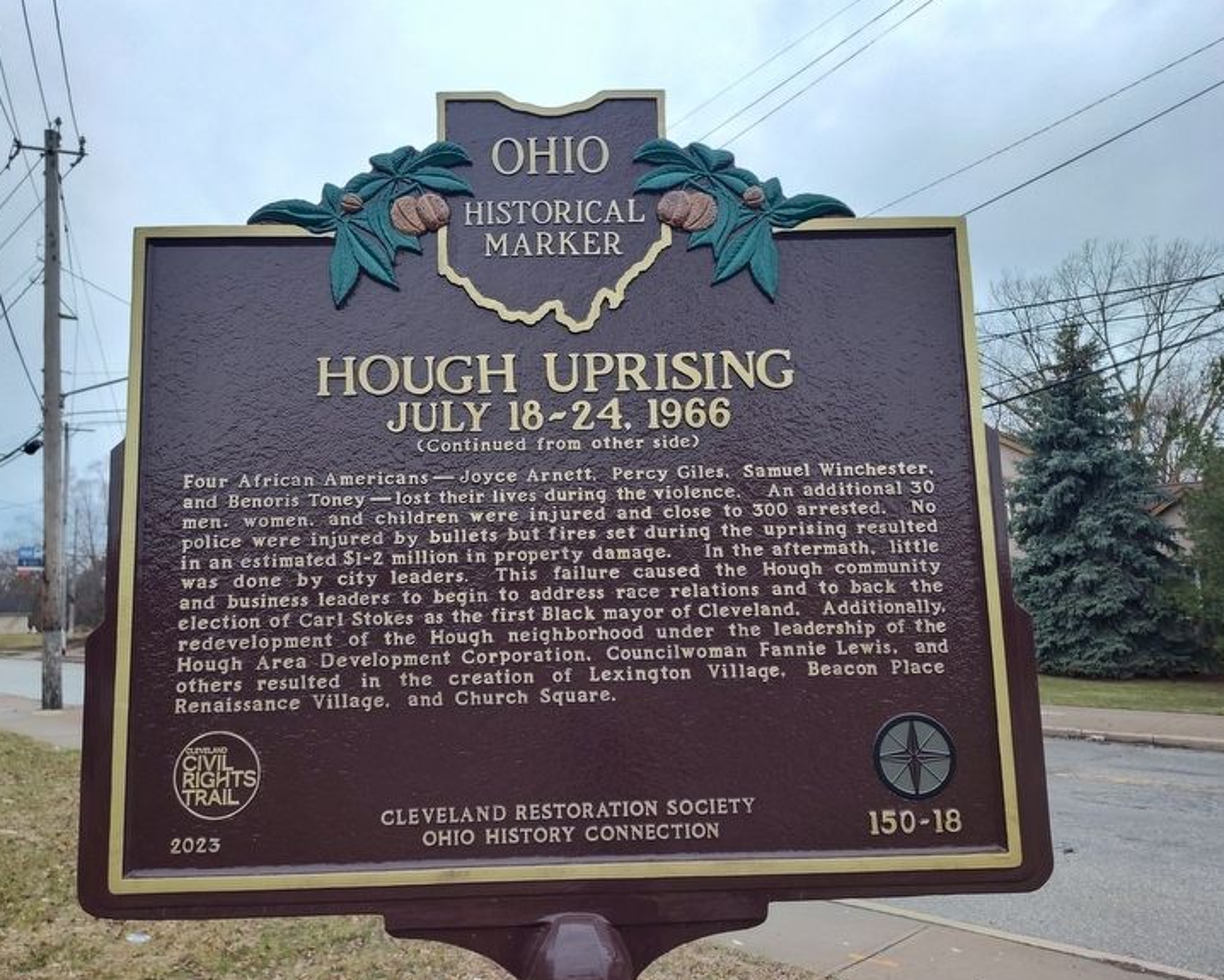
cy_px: 504
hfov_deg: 68.0
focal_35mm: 25
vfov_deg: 56.8
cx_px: 563
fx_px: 906
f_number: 1.8
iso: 100
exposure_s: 1/399
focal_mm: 5.56
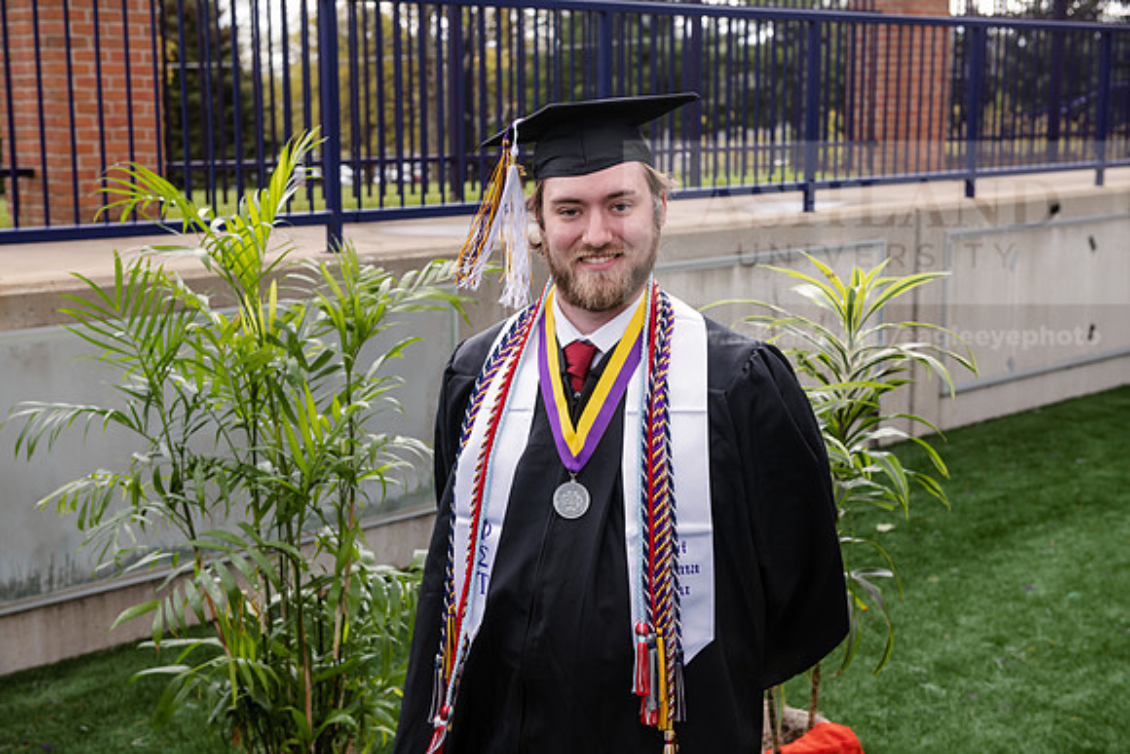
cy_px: 377
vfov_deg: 24.6
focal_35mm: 55
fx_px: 1727
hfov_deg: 36.2
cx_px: 565
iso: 250
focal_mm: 55
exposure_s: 1/200
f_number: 5.6
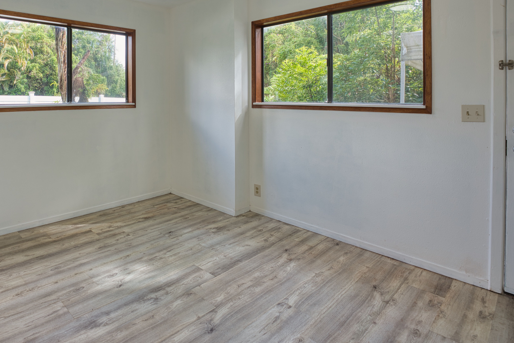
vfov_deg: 55.4
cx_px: 171
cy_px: 97
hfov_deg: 76.3
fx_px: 313
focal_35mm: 22
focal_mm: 14.6
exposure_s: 1/50
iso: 50
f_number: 4
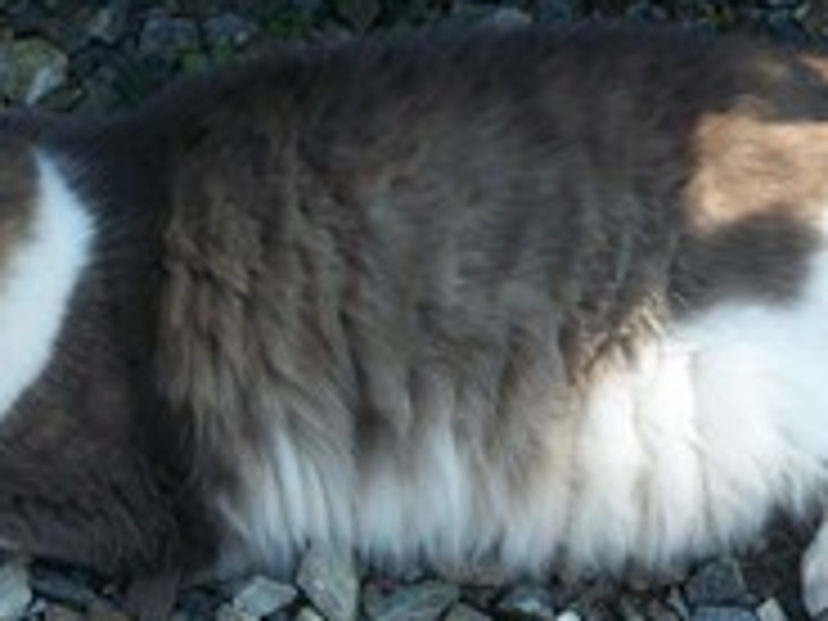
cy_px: 202
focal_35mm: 119
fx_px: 2846
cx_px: 576
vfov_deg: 12.4
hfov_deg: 16.5
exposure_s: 1/100
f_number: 4
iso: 50
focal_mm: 8
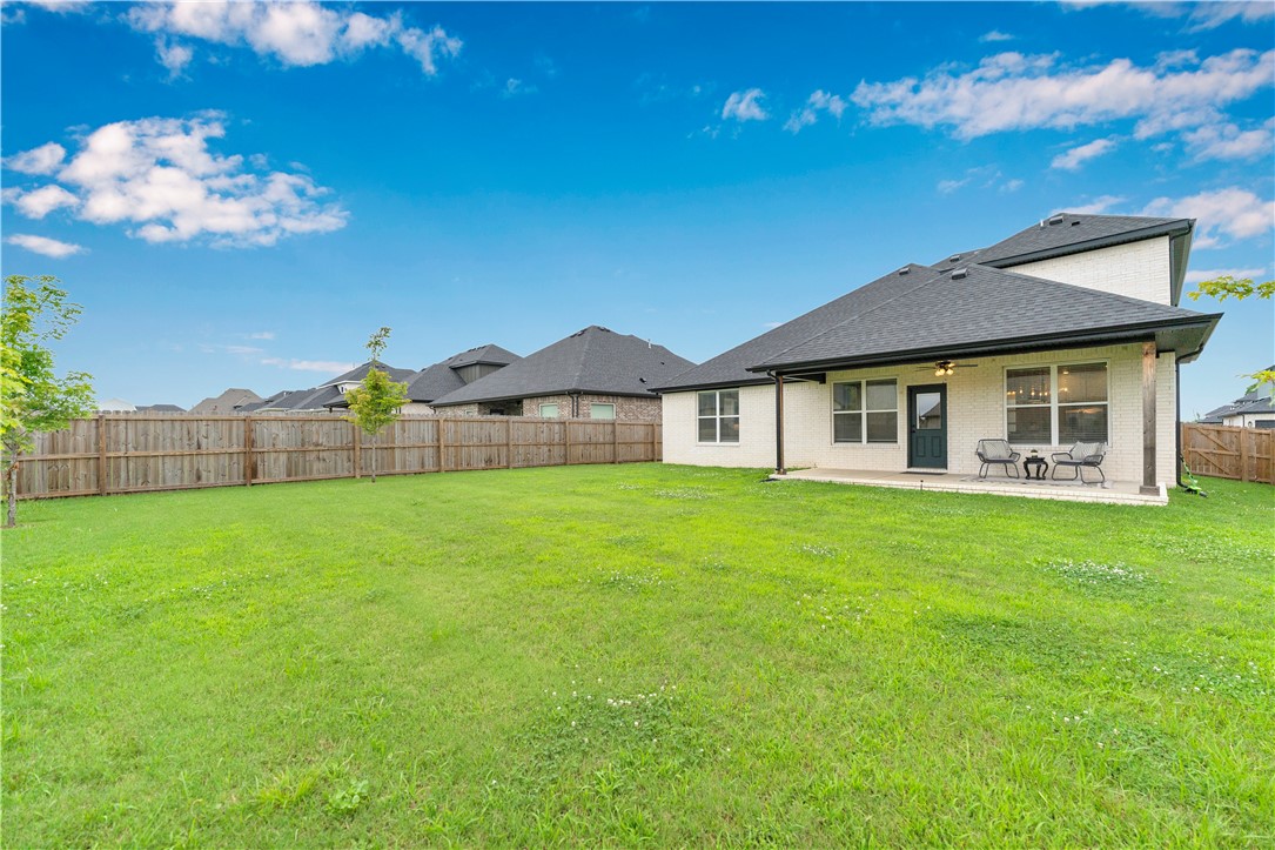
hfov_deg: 104.3
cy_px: 425
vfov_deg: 81.2
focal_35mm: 14
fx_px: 496
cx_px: 638
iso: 250
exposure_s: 1/250
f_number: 2.8
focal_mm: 14
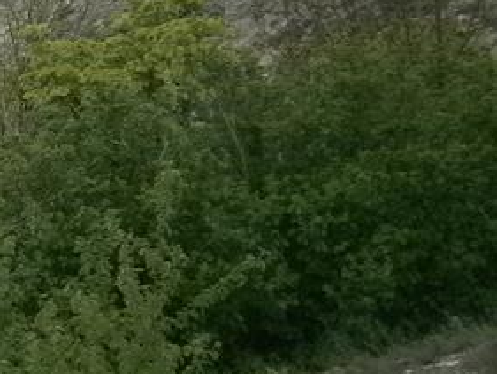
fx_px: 1594
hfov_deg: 15.4
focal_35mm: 111
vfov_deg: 13.1
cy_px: -35
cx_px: -386
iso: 80
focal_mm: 4.7
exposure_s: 1/100
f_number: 8
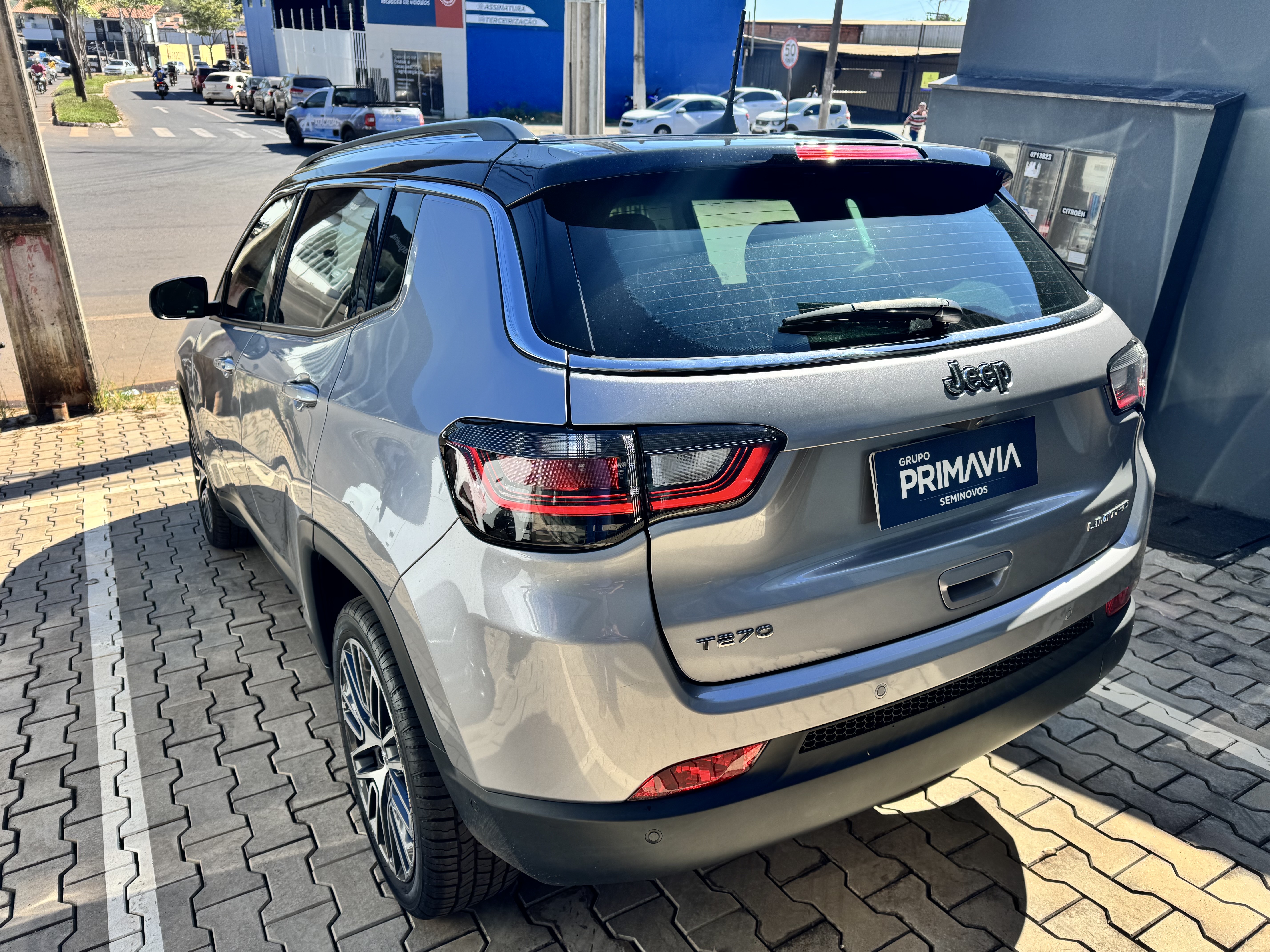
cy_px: 476
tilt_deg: -26.3
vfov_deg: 56.8
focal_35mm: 24
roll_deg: -2.8
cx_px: 635
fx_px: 881
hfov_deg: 71.6
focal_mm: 6.76
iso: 80
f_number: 1.78
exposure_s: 1/1721
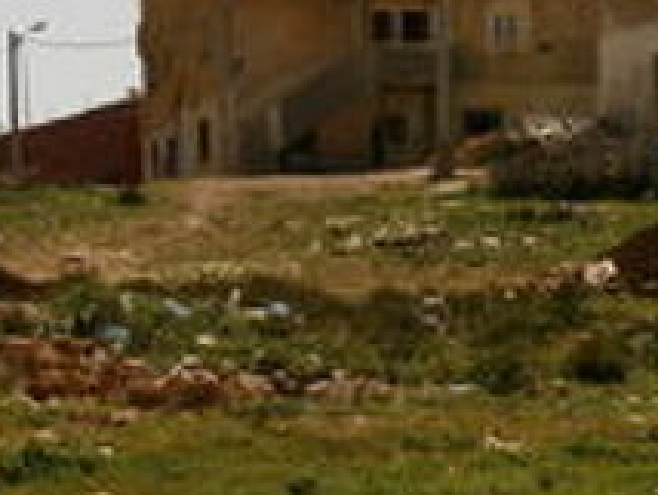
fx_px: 2398
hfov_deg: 15.6
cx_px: 264
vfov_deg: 11.8
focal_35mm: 126
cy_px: 267
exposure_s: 1/250
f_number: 10
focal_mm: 4.8
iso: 100
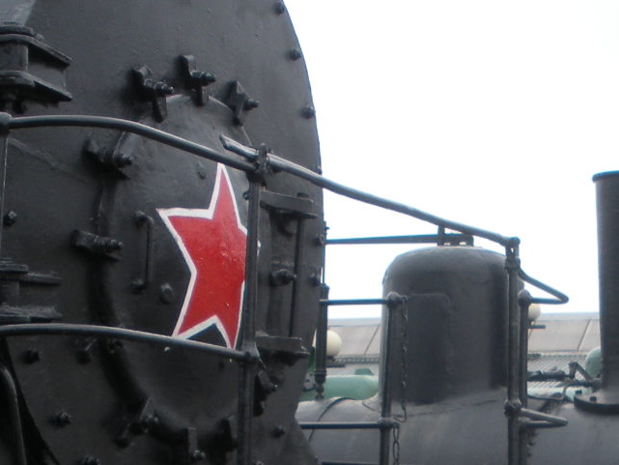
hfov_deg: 16.8
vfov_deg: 12.6
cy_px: 542
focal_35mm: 115
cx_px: 609
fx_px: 2057
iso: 64
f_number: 3.5
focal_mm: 6.3
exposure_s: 1/227
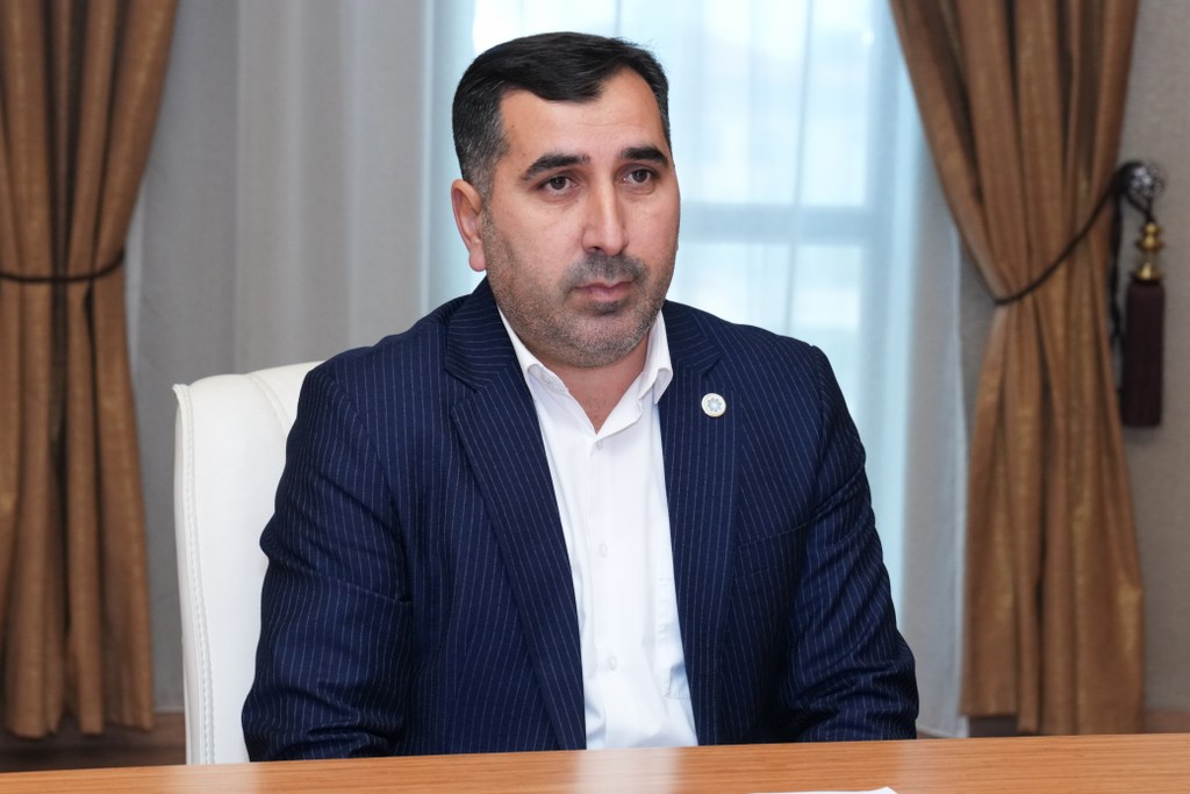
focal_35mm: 105
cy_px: 397
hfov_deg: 19.5
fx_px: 3471
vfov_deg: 13.0
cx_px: 595
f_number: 5.6
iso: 2000
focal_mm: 70
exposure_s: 1/200
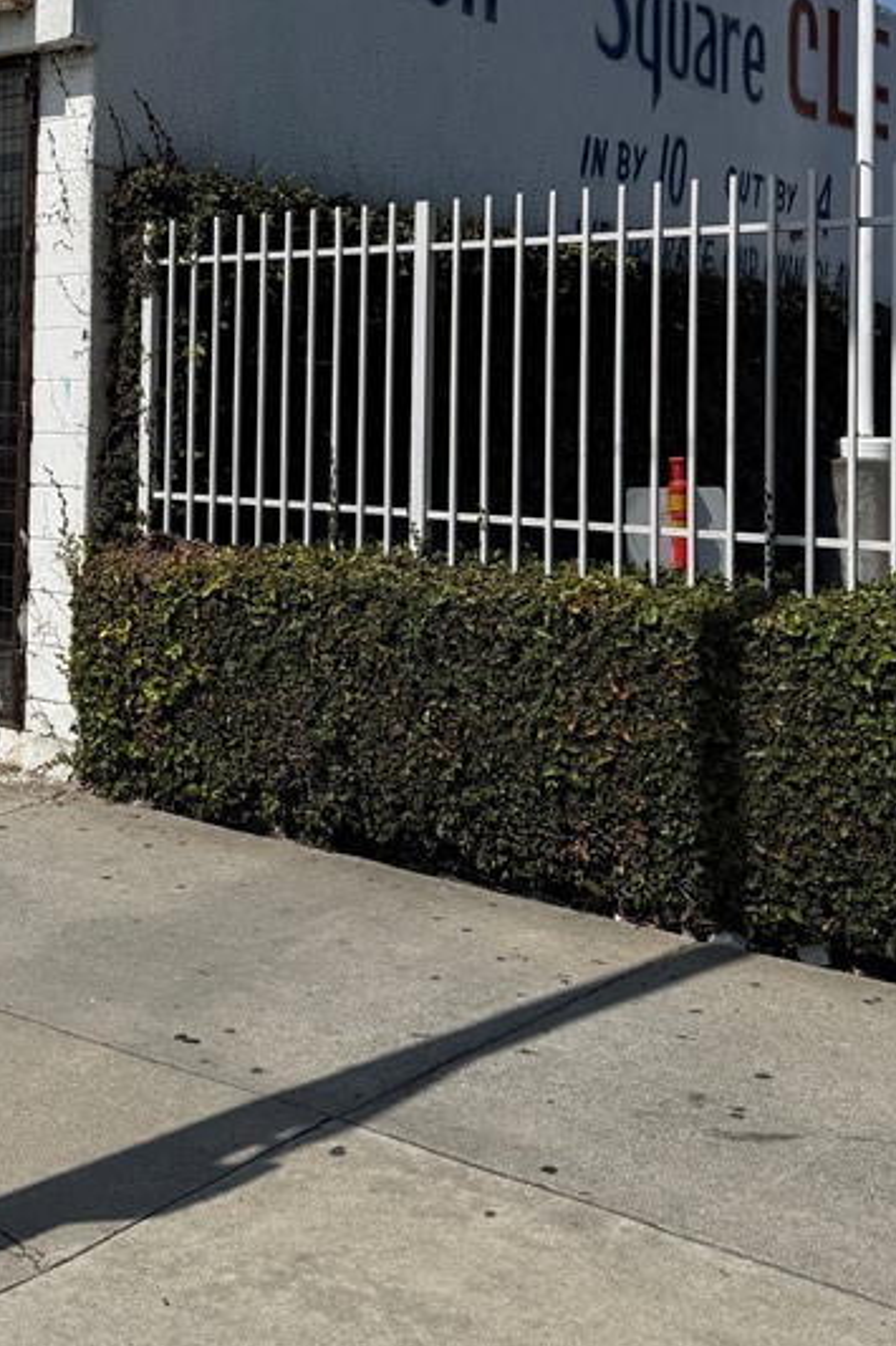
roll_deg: -0.9
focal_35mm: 48
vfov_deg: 40.0
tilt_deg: +0.9
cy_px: 336
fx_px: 1793
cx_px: 93
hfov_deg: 27.1
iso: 80
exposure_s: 1/10417
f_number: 1.78
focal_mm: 6.76
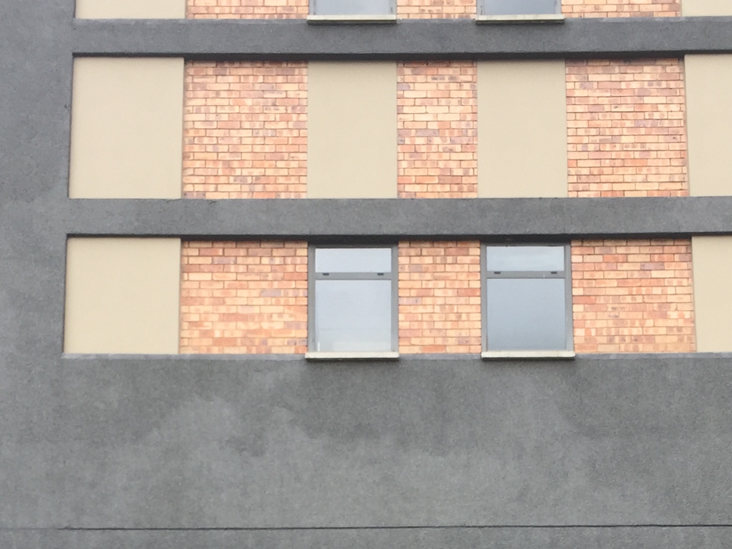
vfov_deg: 19.9
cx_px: 443
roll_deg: -0.3
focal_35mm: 70
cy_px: 630
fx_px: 1480
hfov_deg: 27.7
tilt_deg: +10.5
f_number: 2.2
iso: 32
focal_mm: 4.15
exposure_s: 1/293
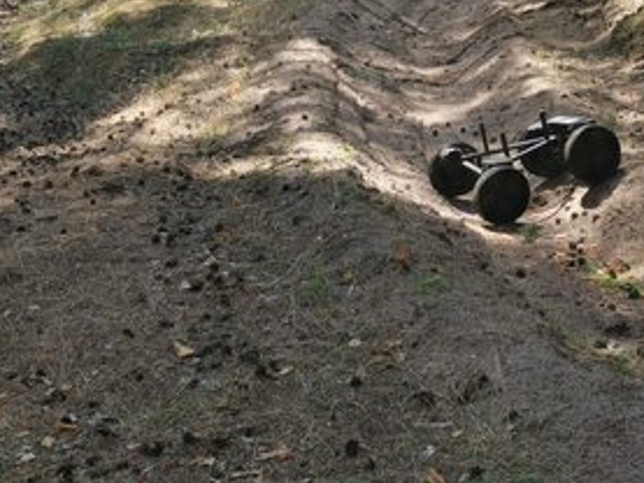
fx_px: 1396
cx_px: 332
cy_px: 139
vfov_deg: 19.6
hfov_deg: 26.0
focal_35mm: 75
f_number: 1.8
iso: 50
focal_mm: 4.75
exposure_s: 1/381
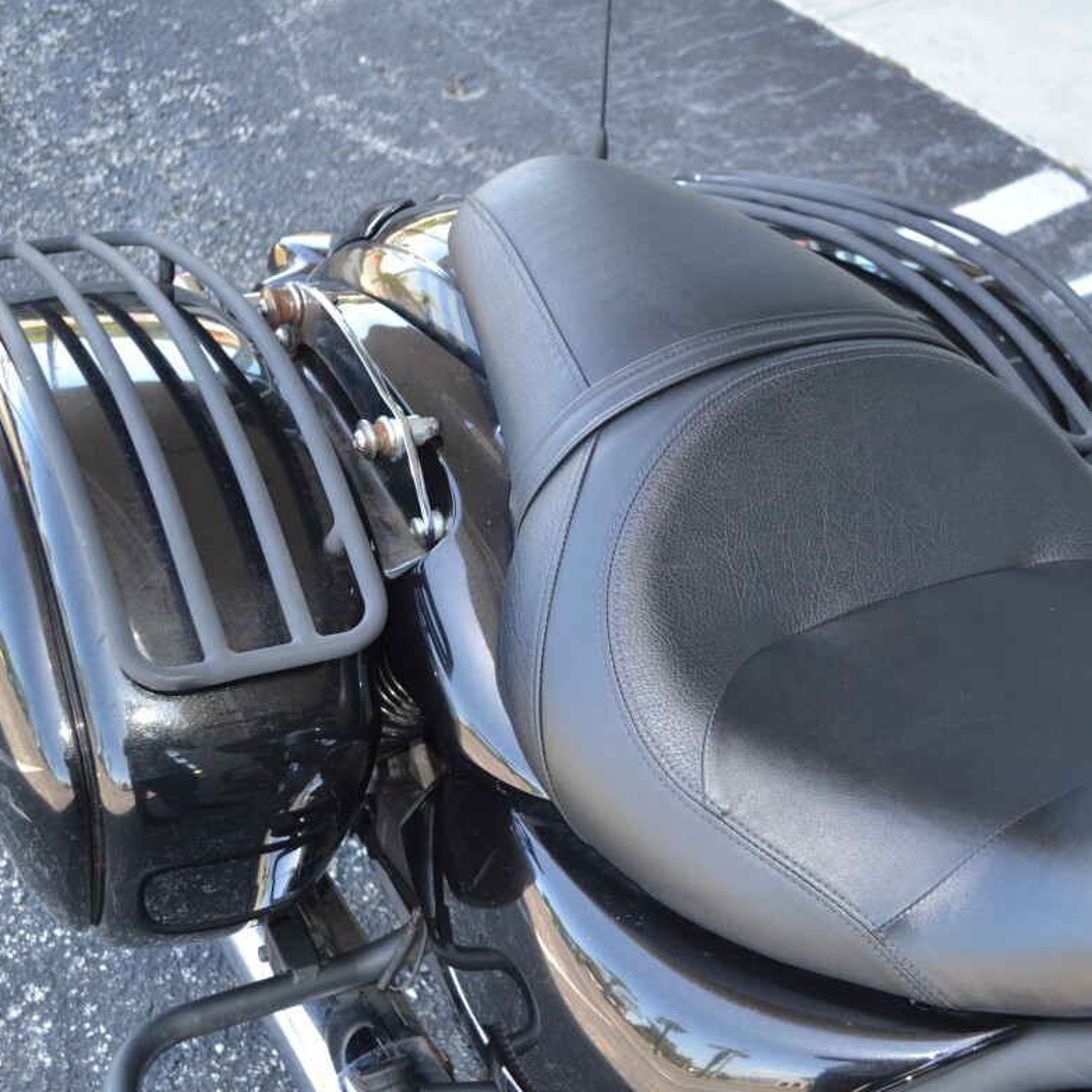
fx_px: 1535
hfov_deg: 38.6
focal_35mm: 43
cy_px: 545
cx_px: 760
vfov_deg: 39.2
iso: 320
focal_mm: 22
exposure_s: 1/125
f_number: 4
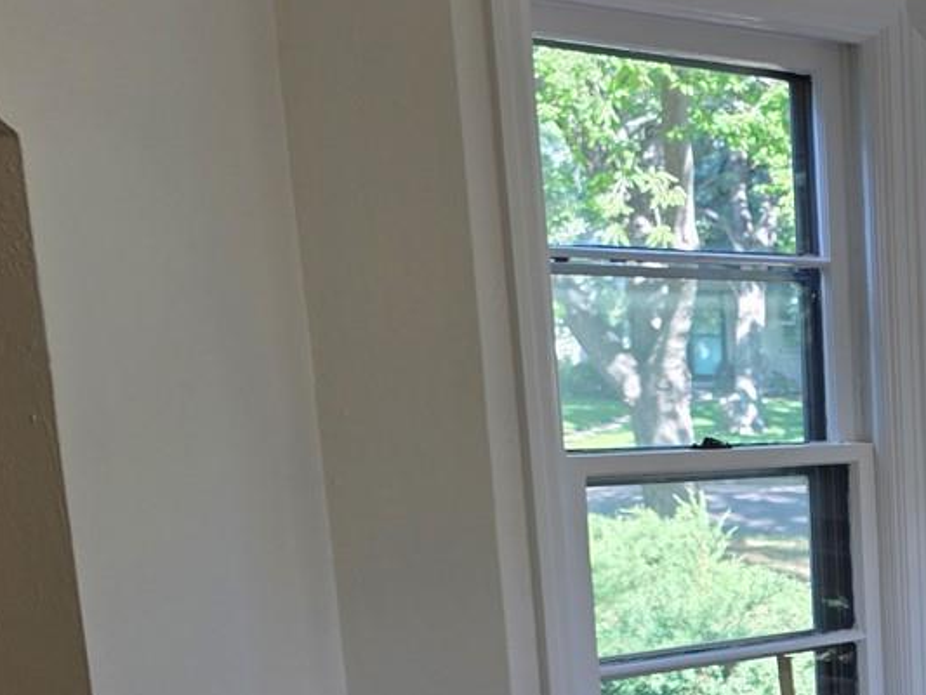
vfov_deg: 20.5
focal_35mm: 69
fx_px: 1846
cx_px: 1240
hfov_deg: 24.2
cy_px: 721
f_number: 1.7
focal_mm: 6.3
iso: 32
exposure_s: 1/120
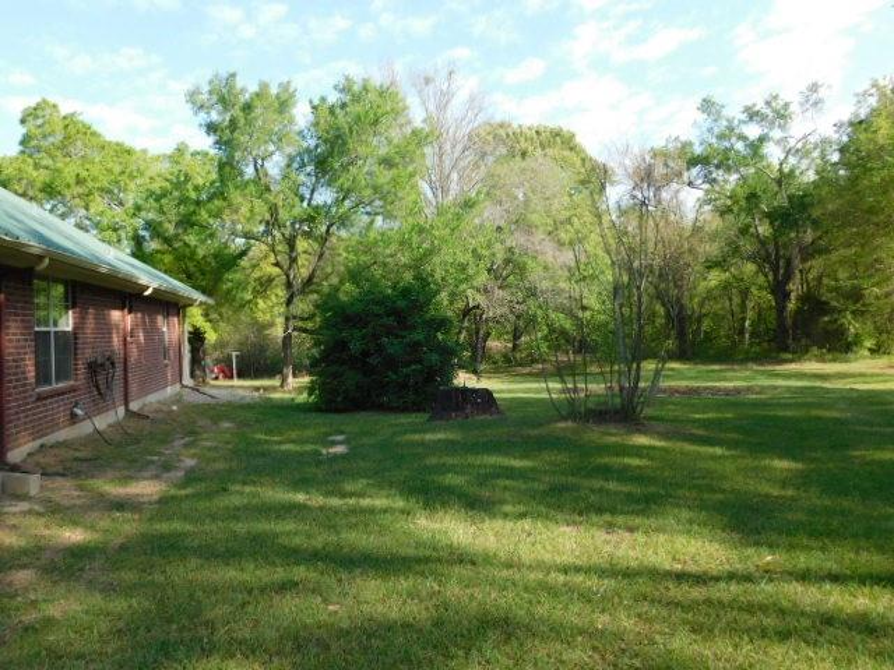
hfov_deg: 60.0
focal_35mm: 30
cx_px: 447
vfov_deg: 46.8
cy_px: 335
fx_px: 775
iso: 125
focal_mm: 5.3
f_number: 3.2
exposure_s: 1/500
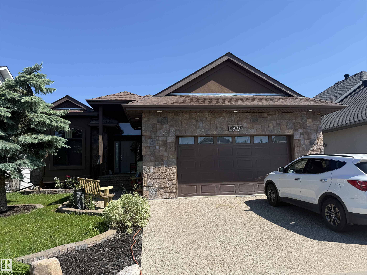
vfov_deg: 56.8
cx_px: 184
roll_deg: +2.0
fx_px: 254
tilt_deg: +7.0
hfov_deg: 71.6
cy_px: 138
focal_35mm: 24
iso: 80
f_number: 1.78
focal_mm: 6.76
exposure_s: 1/2801
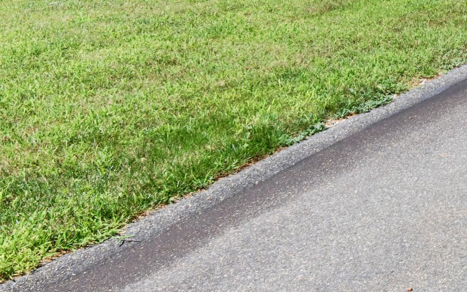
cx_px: 635
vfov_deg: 14.8
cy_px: -103
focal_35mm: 84
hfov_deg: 21.8
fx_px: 1069
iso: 500
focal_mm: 20
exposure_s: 1/500
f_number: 11
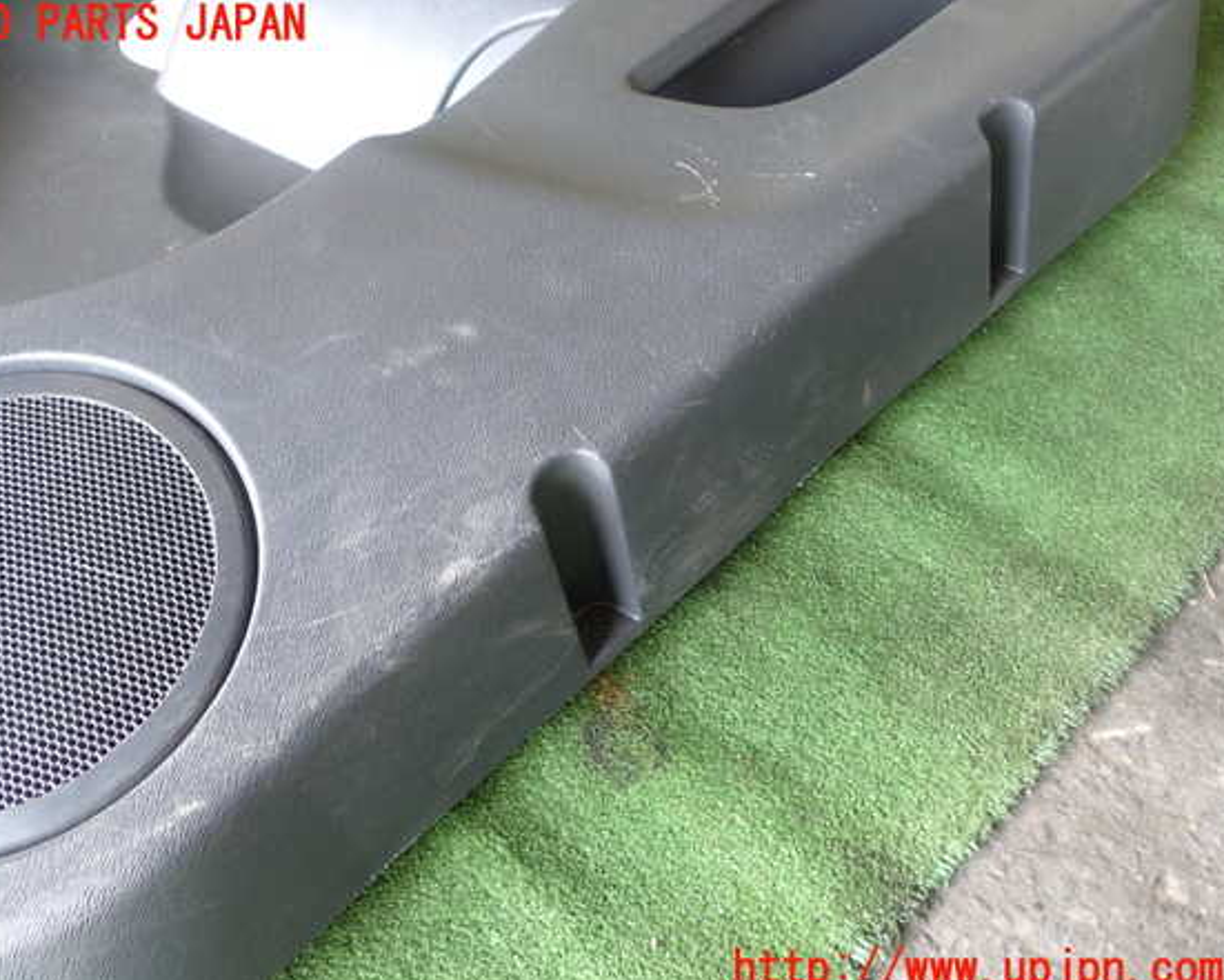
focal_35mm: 34
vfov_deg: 43.4
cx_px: 569
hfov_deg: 52.8
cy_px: 498
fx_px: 1232
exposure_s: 1/30
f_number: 2.4
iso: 200
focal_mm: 5.79
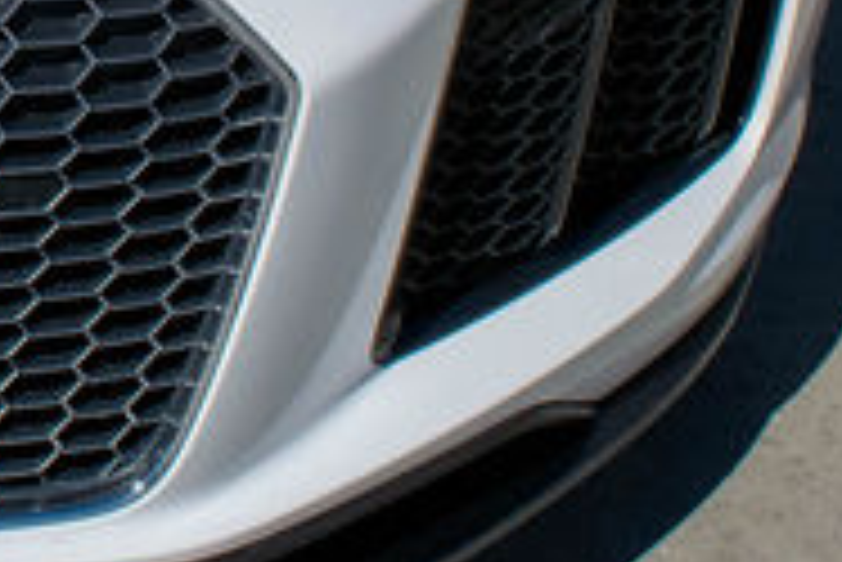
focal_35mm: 164
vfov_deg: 8.2
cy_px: -290
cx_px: -536
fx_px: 3839
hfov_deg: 11.8
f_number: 13
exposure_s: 1/640
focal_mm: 20
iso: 200
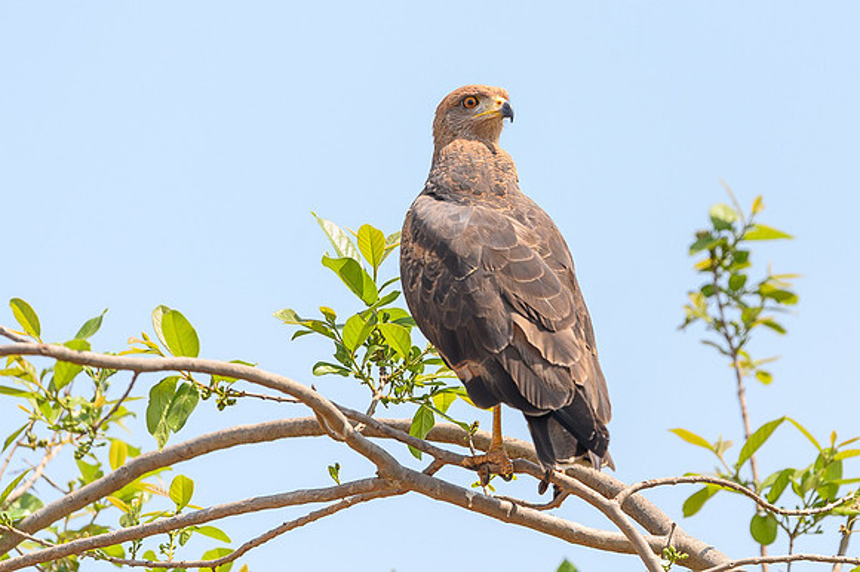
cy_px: 192
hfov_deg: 3.1
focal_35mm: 665
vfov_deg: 2.1
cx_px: 572
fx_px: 15880
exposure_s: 1/2000
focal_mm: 500
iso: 640
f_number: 4
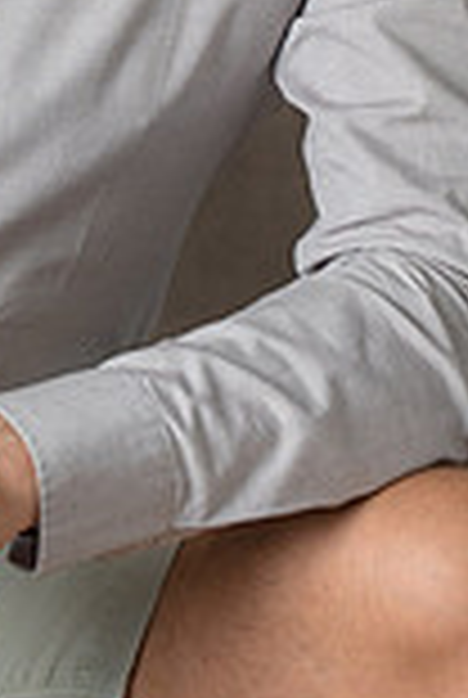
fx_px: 5901
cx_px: 104
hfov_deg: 4.5
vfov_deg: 6.7
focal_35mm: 304
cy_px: -239
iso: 100
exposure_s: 1/200
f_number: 7.1
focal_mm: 105
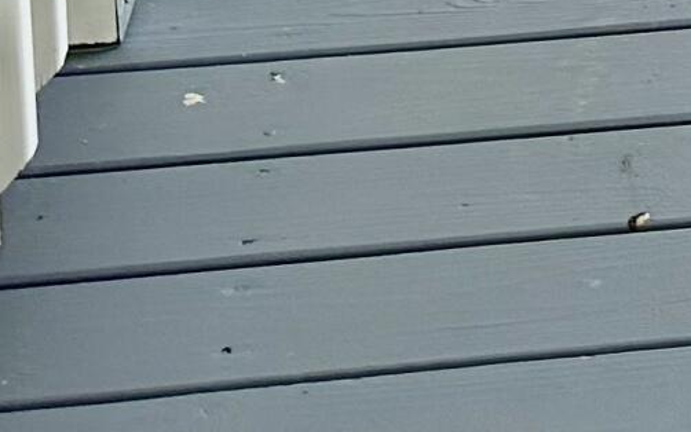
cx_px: 1228
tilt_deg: -11.6
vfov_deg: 7.2
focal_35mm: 152
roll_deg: -0.5
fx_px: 2863
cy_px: -1047
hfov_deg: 12.6
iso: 80
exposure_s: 1/456
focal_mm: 6.86
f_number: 1.78
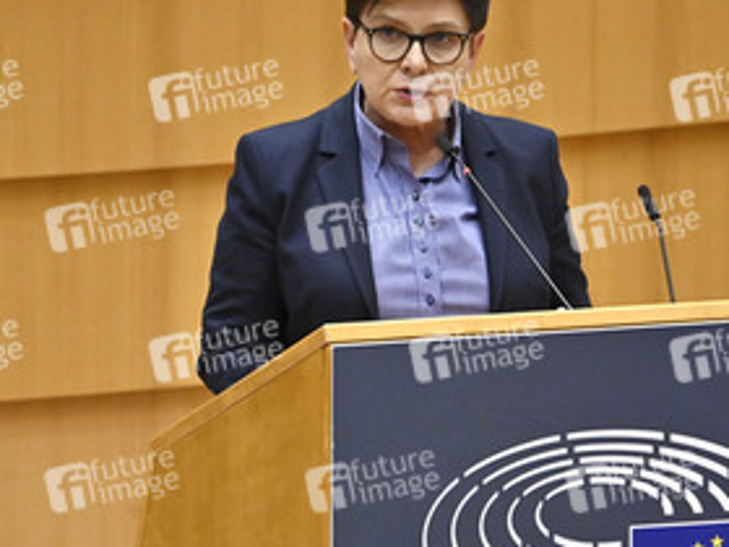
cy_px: 287
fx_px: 19564
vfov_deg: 1.6
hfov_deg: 2.1
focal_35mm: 929
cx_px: 407
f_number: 6.3
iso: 5000
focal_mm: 600
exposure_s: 1/640
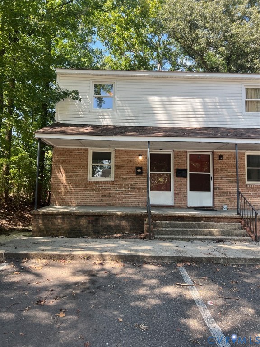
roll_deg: -2.5
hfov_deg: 53.1
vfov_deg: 67.3
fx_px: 260
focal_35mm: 26
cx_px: 130
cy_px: 174
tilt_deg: +6.9
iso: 50
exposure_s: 1/541
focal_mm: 5.7
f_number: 1.5
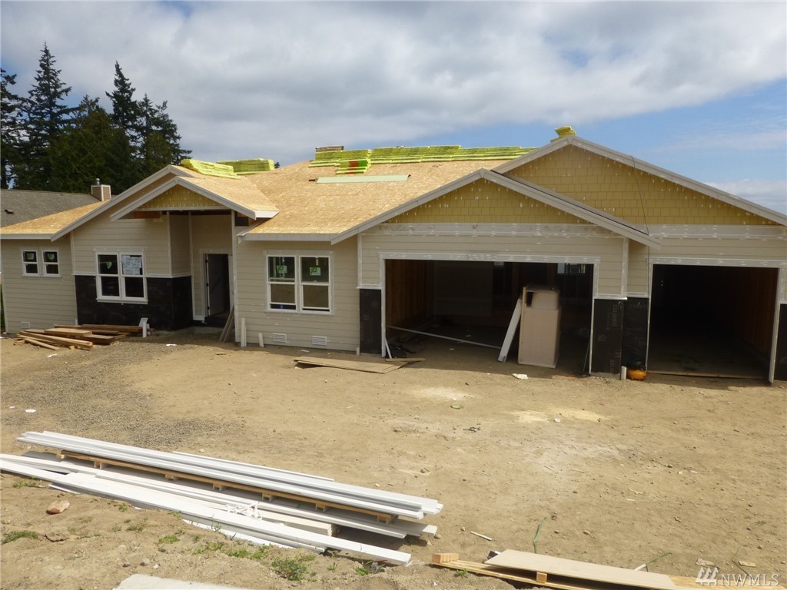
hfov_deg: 71.6
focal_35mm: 24
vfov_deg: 56.8
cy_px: 295
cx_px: 394
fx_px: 546
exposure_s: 1/1600
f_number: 4
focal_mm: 4.3
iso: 100
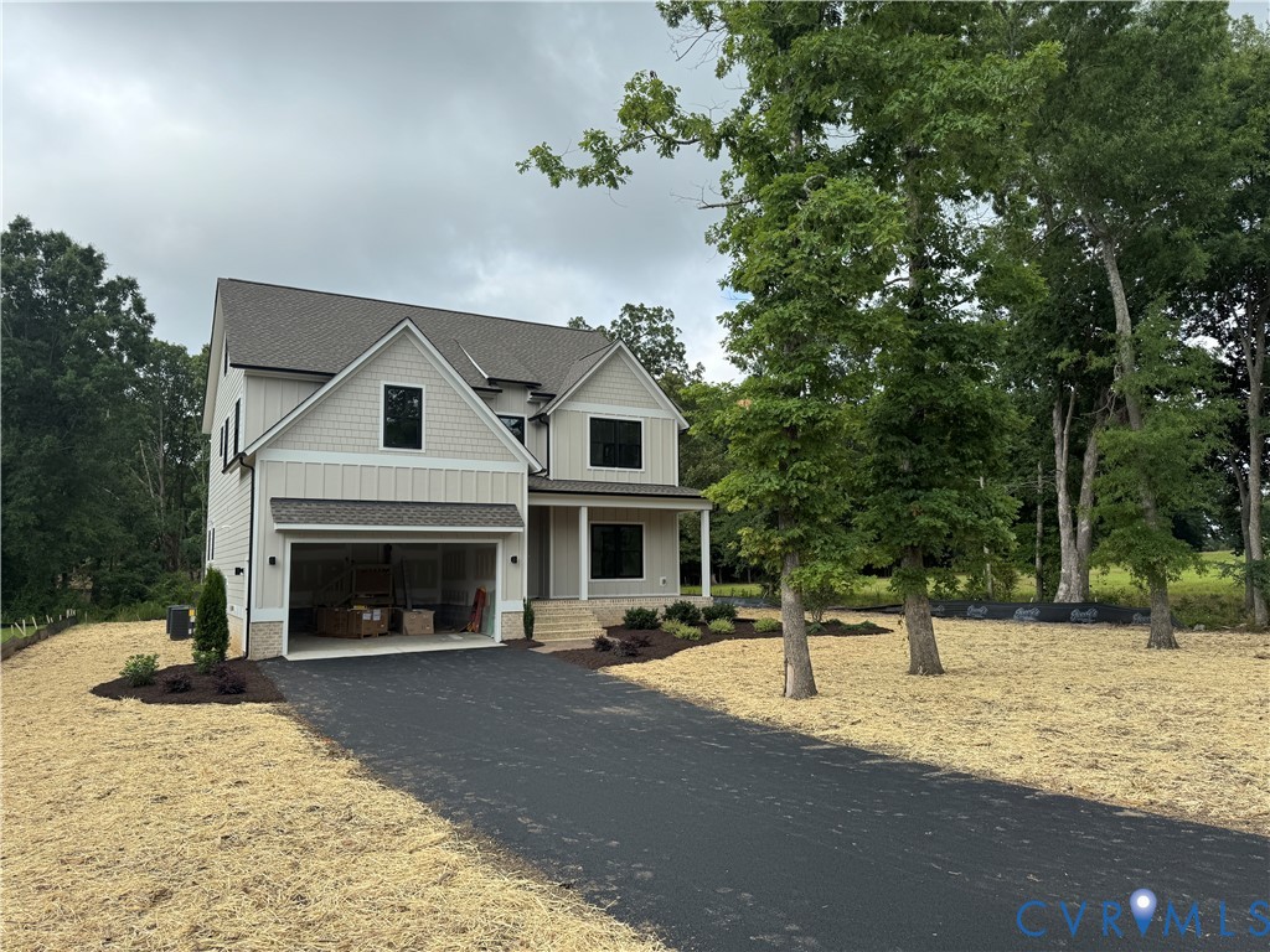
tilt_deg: +5.6
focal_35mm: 24
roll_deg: -0.1
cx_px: 635
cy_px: 476
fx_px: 881
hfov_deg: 71.6
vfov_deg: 56.8
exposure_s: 1/3413
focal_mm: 6.76
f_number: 1.78
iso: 80
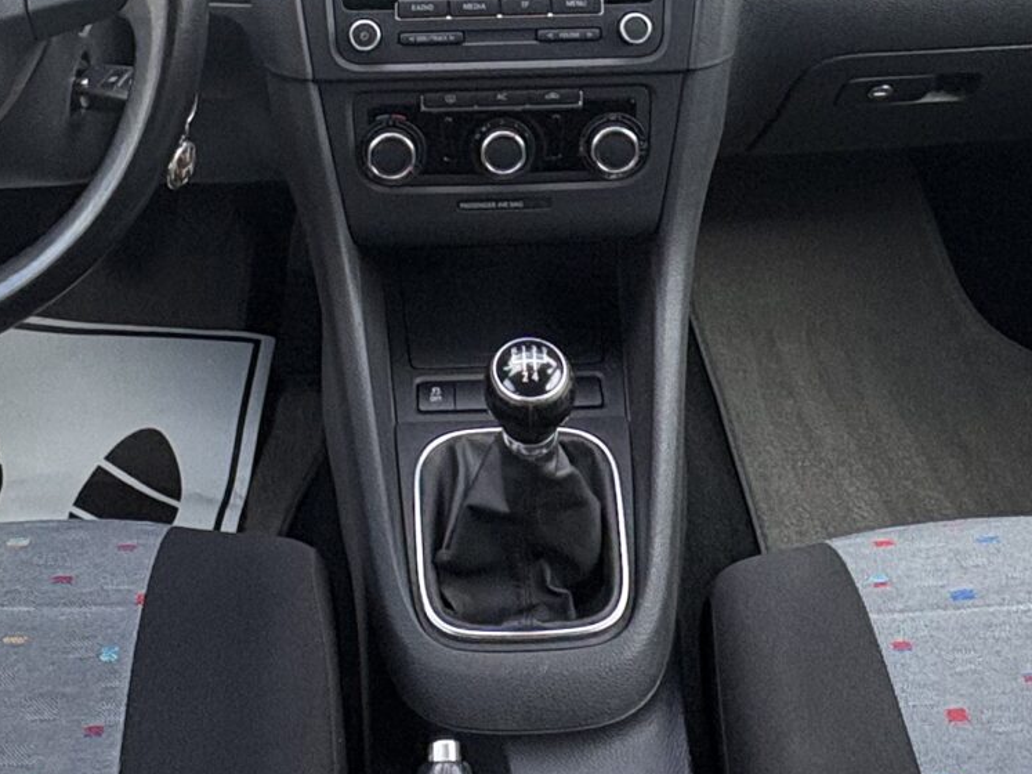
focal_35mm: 48
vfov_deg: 26.4
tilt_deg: -17.0
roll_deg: -2.8
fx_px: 1431
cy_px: -187
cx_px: 457
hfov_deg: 39.6
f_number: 2.2
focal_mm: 2.22
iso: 50
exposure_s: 1/99
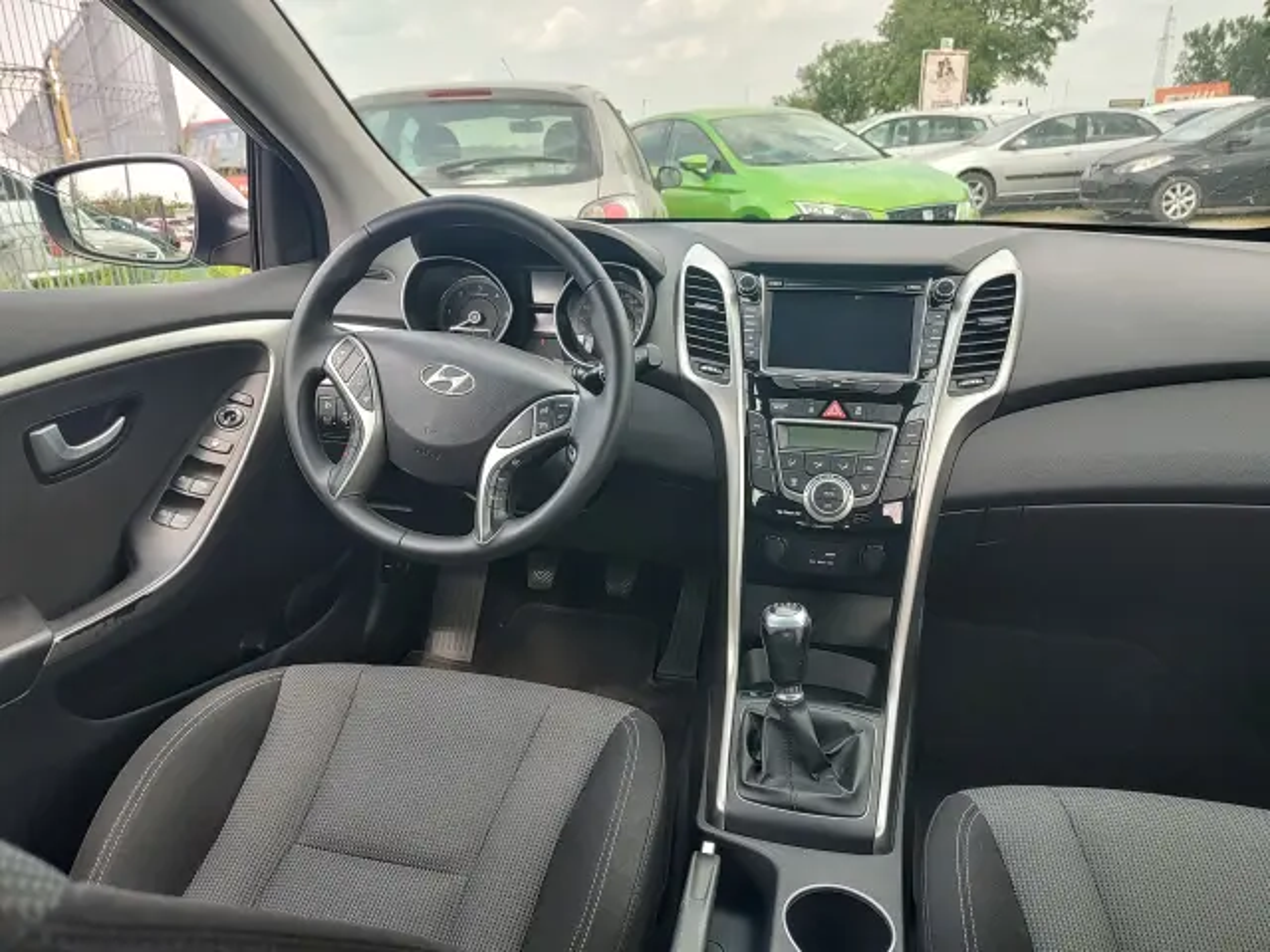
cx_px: 635
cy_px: 476
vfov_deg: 58.9
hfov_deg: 73.9
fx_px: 844
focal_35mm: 23
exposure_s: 1/280
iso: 100
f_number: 1.8
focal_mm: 5.56
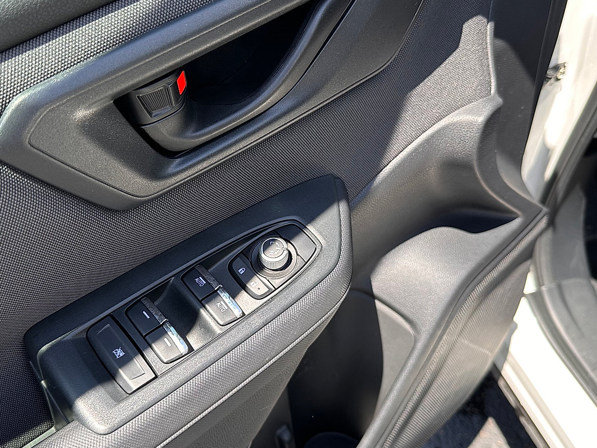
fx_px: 586
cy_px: 258
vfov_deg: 41.7
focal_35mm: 34
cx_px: 257
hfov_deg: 53.8
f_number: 1.78
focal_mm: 6.86
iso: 80
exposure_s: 1/516
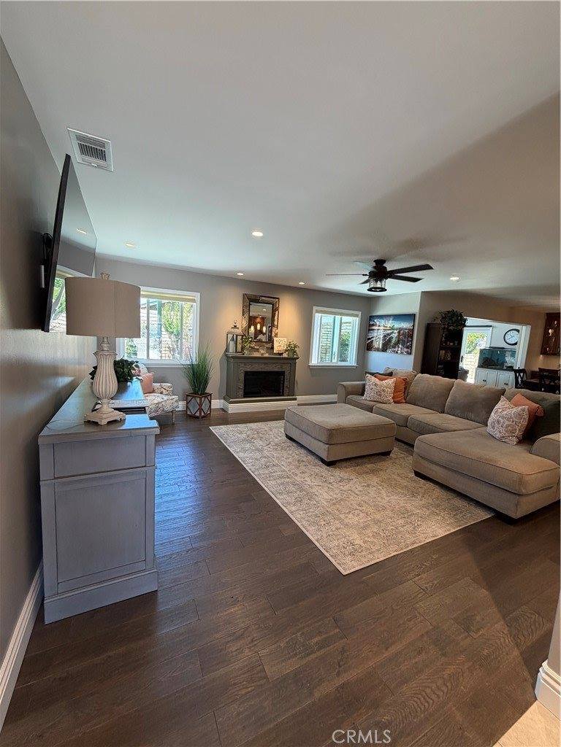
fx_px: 303
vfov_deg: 102.1
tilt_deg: -6.5
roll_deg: -3.7
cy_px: 374
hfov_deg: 85.7
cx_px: 280
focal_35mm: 14
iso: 200
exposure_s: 1/120
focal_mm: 2.22
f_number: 2.2
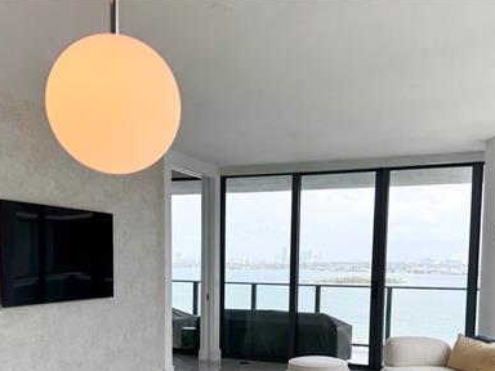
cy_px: 305
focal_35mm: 40
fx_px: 572
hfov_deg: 46.8
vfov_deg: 34.7
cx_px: 235
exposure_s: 1/2174
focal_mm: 6.76
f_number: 1.78
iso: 80
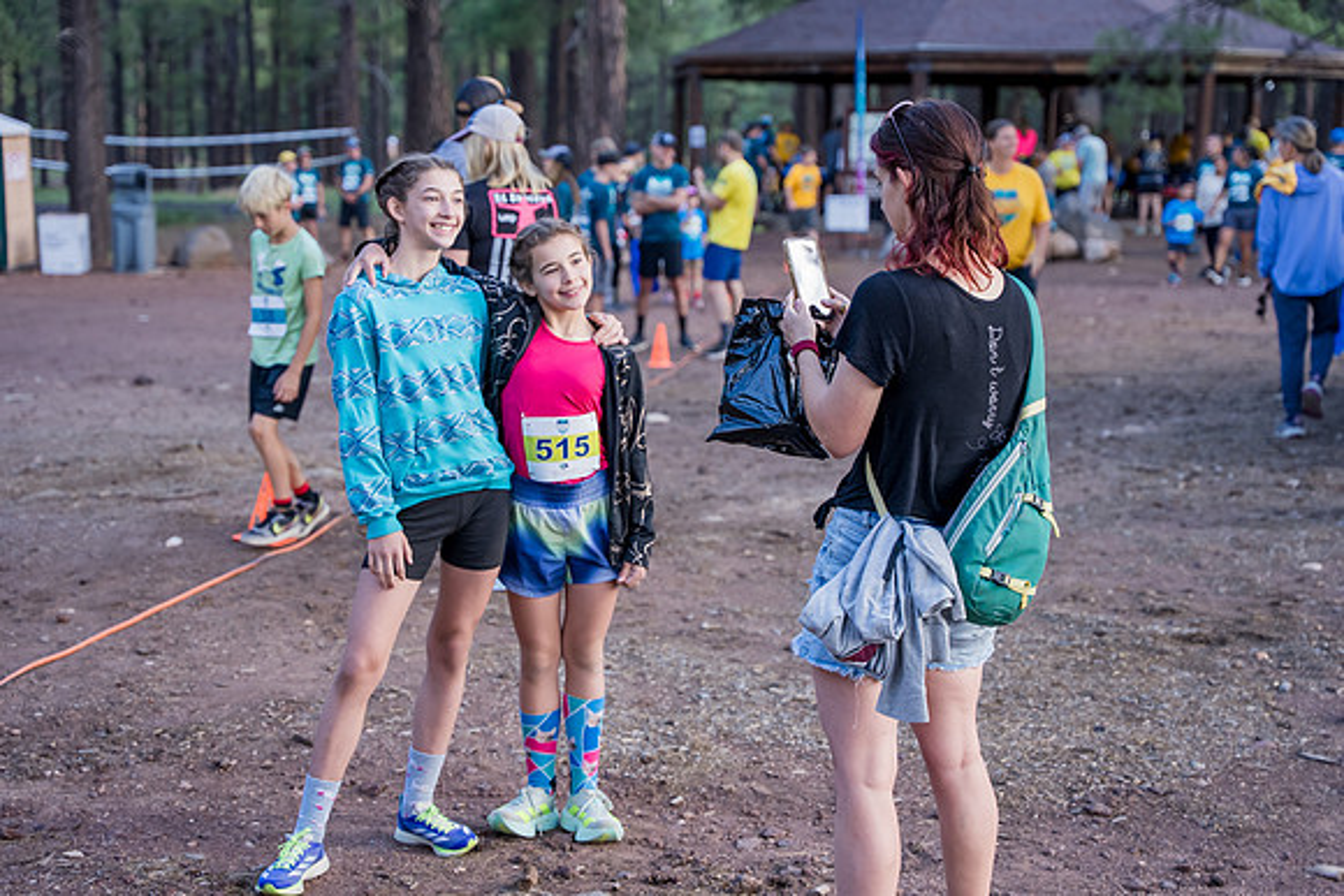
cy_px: 448
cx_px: 672
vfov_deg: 22.6
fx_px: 2240
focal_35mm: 60
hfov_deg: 33.4
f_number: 3.2
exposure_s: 1/250
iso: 400
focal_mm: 60
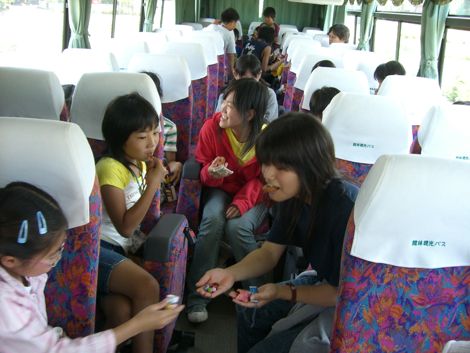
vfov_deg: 37.7
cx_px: 235
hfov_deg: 49.0
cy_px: 176
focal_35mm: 38
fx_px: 516
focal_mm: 6.2
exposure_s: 1/60
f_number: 2.7
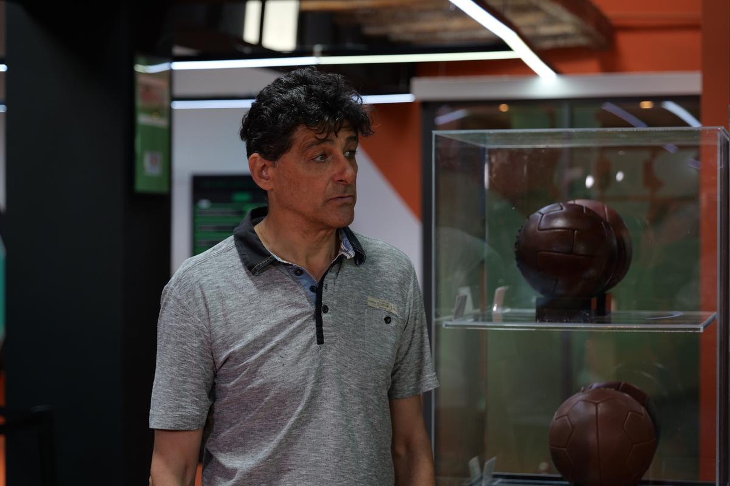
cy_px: 243
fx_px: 1703
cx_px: 365
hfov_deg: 24.2
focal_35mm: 84
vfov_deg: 16.3
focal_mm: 84
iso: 800
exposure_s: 1/125
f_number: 4
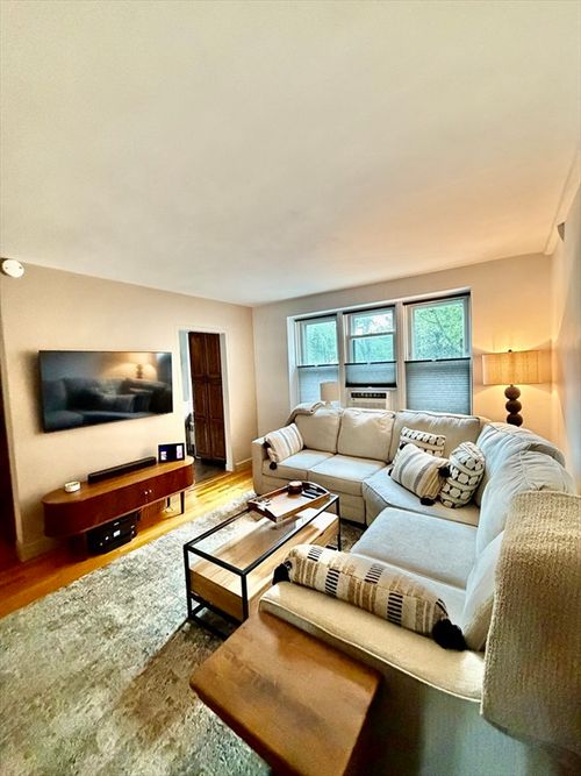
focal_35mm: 14
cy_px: 388
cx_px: 290
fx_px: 313
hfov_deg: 85.7
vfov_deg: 102.1
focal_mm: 2.22
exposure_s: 1/60
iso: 640
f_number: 2.2
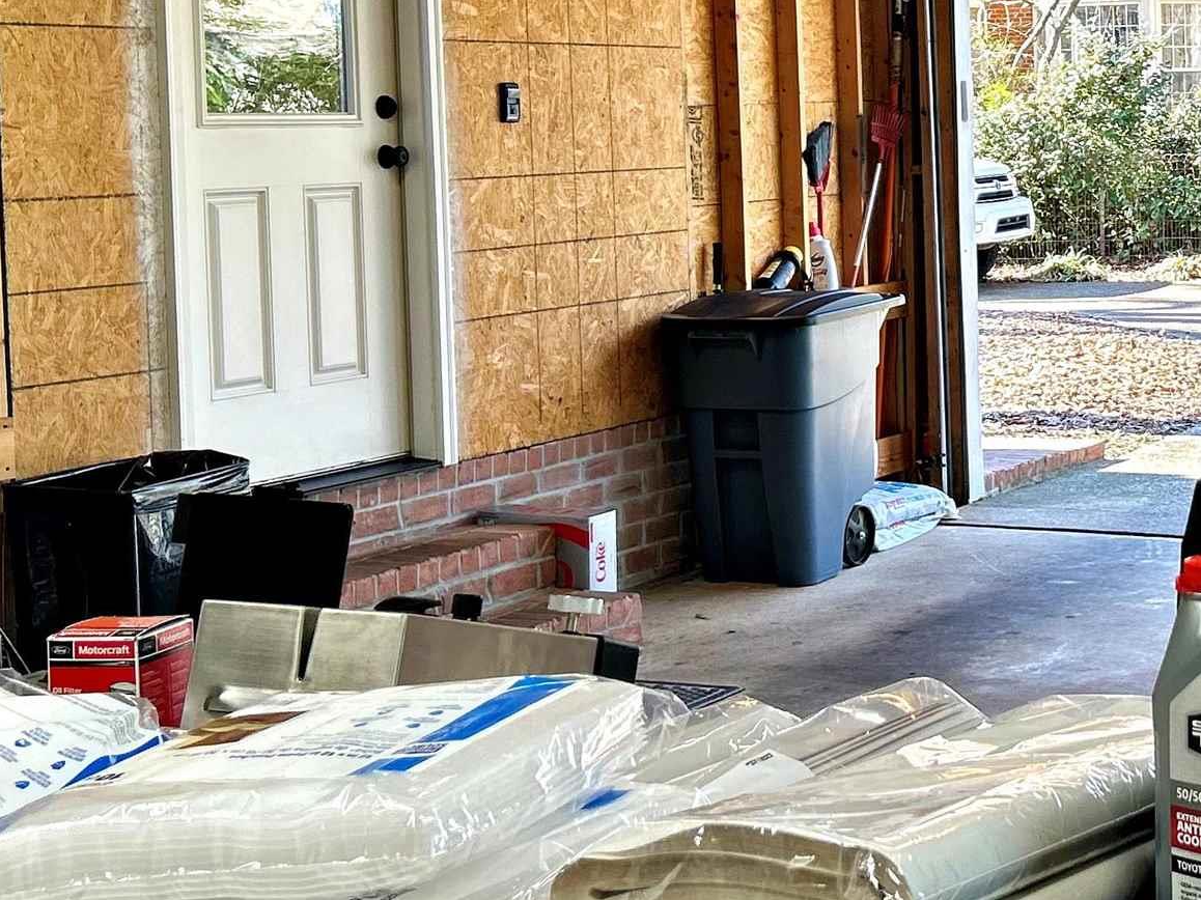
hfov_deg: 26.8
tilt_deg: -2.5
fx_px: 2393
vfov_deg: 21.1
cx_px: 1177
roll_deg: +1.4
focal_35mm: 69
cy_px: 197
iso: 32
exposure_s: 1/125
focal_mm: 5.7
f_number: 1.5
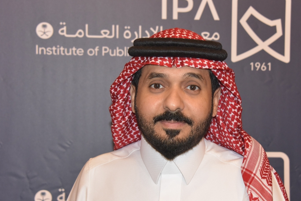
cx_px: 178
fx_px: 694
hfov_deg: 24.4
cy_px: 102
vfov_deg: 16.5
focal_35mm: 83
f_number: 6.3
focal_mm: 68
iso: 3600
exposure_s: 1/80
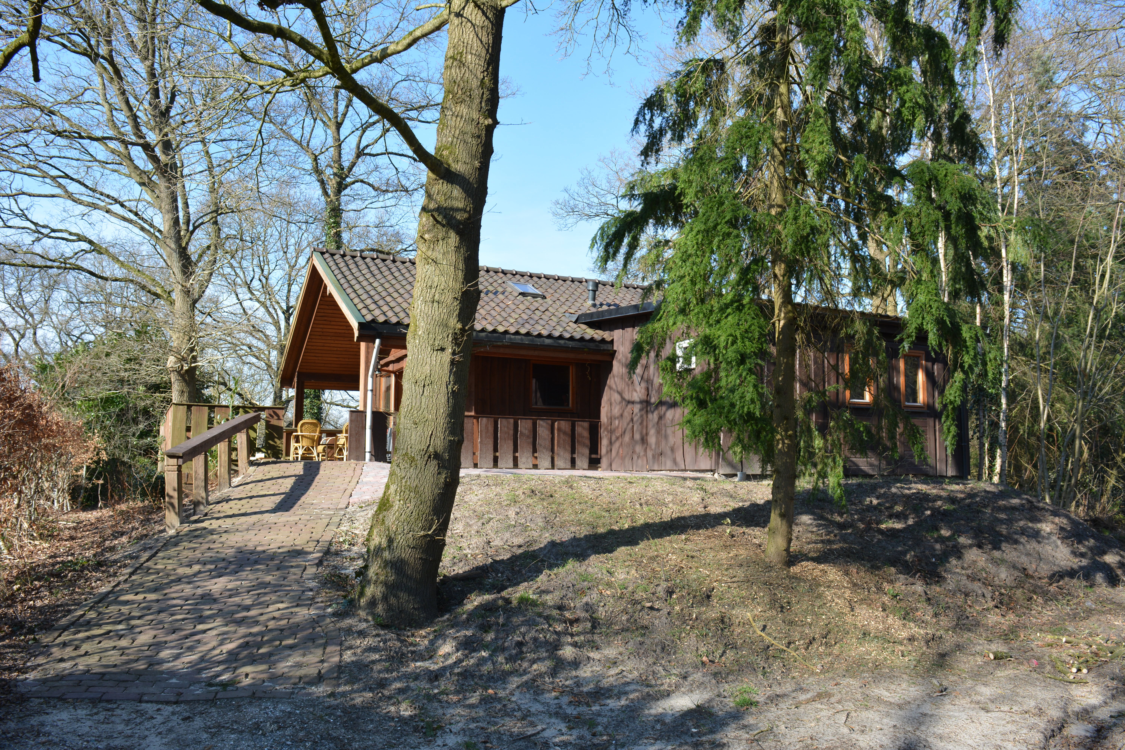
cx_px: 562
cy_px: 375
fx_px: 844
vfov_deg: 47.9
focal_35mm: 27
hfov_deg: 67.4
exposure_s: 1/200
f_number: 7.1
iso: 200
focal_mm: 18
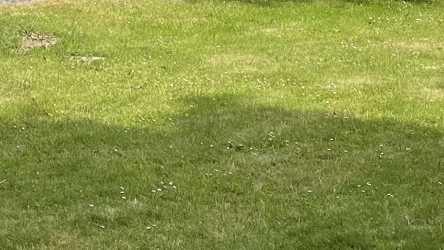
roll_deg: +0.8
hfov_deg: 19.5
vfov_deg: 10.3
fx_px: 1271
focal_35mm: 108
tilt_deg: +4.5
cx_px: 65
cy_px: -259
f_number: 1.6
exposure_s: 1/2132
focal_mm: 4.2
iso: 32
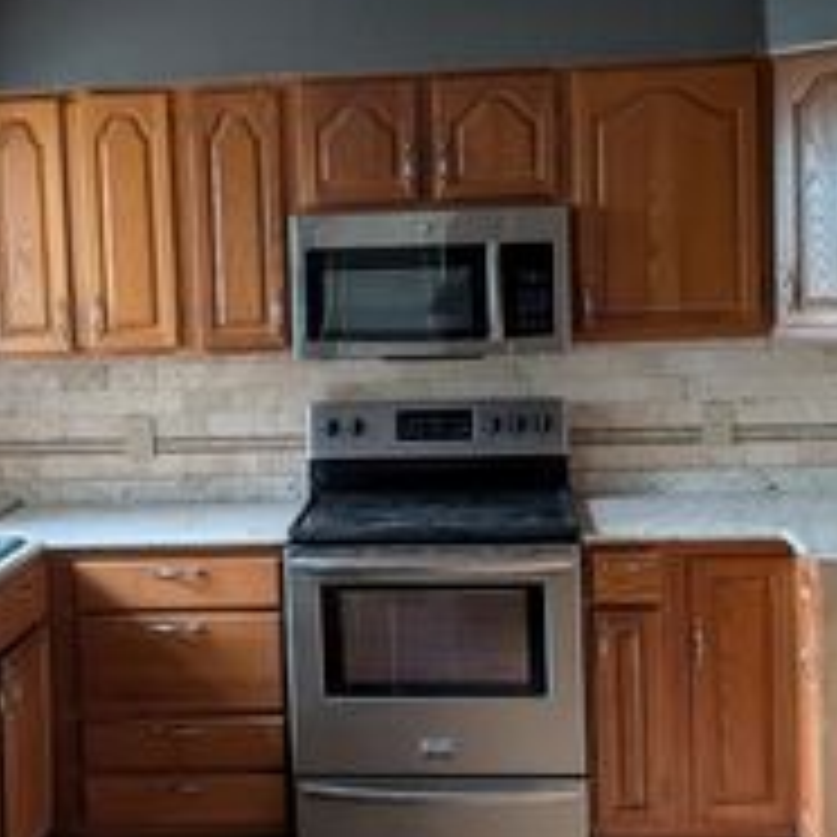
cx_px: 328
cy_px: 344
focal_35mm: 57
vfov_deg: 30.0
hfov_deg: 30.0
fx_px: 1559
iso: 32
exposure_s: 1/53
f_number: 1.68
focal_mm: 6.9
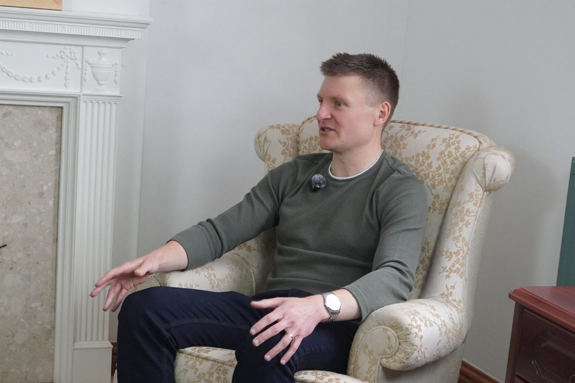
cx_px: 288
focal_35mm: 40
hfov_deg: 47.9
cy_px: 192
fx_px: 647
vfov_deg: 33.0
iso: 1600
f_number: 4.5
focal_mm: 27
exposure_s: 1/160
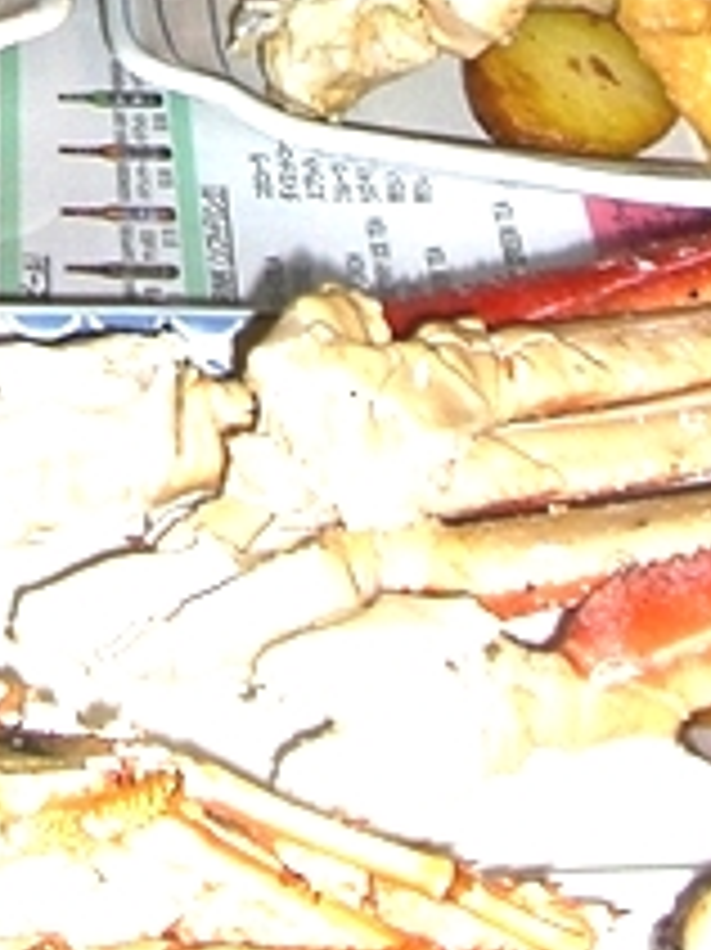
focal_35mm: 144
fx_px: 3948
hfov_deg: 10.2
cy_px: -504
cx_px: -68
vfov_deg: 12.9
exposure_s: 1/60
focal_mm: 6.2
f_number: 2.7
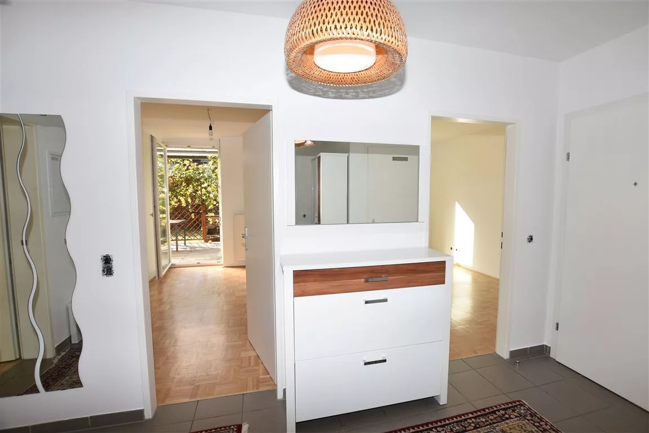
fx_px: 270
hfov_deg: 100.4
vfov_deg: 77.3
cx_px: 324
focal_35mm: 15
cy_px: 216
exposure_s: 1/125
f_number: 5.6
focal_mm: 10
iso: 160
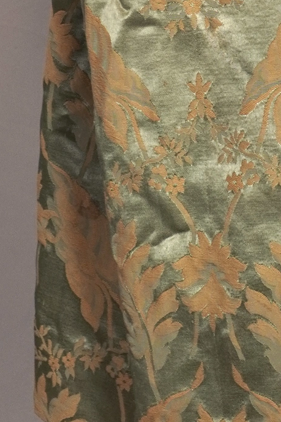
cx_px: 282
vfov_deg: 9.8
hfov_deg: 6.8
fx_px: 2352
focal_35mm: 201
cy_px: -285
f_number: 7.1
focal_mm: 32
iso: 400
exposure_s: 1/40
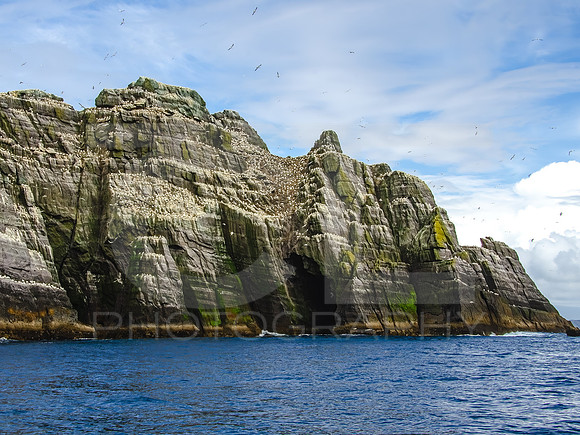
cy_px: 216
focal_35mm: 68
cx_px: 246
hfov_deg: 28.4
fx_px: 1145
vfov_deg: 21.5
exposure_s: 1/160
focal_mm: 40
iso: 500
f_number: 18
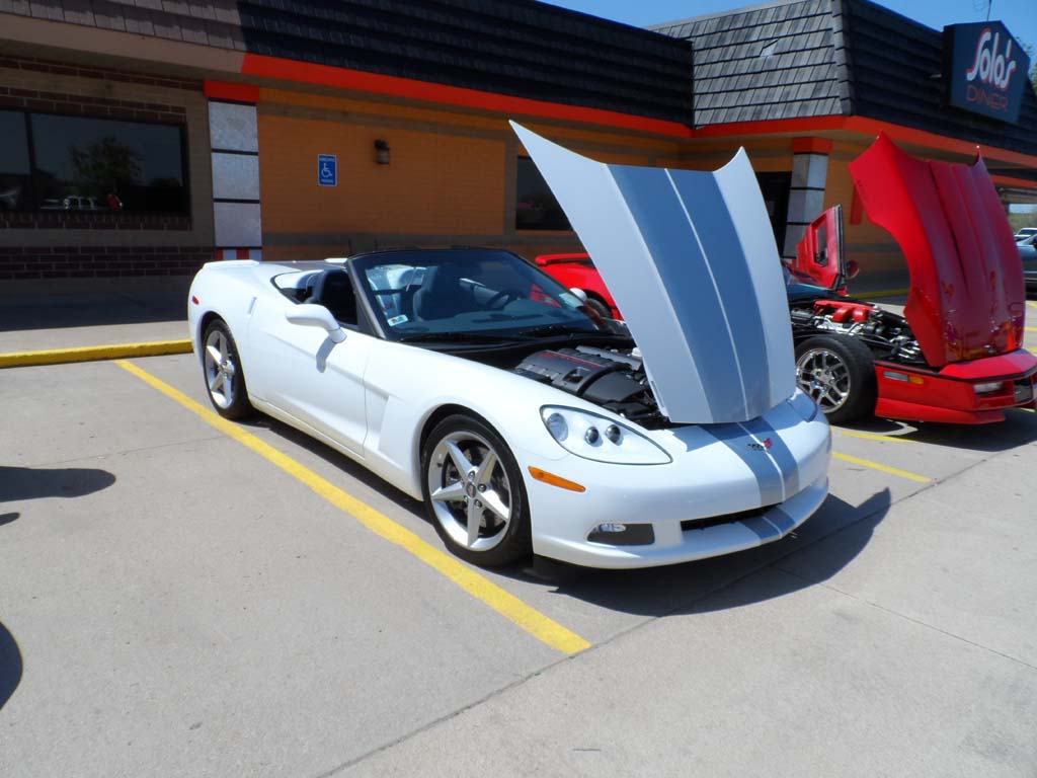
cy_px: 389
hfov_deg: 71.6
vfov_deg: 56.8
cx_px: 518
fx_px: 719
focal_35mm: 24
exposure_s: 1/750
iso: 80
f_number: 4.5
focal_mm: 4
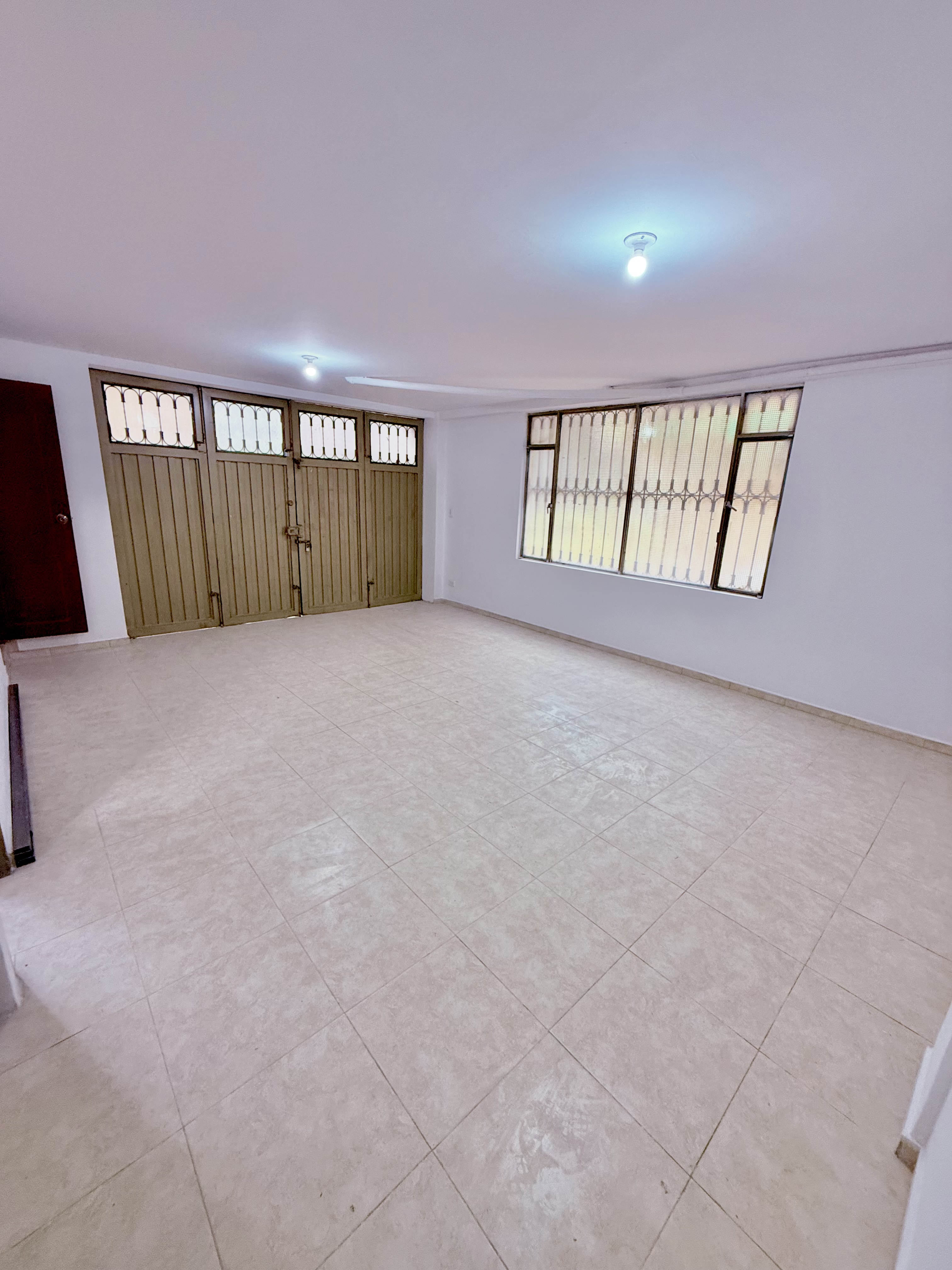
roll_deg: -2.8
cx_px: 476
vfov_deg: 102.1
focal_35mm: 14
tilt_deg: -14.2
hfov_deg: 85.7
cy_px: 635
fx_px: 513
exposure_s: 1/60
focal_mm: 2.22
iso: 320
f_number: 2.2
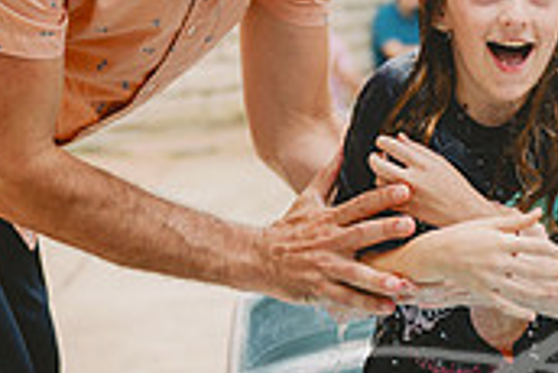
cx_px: 503
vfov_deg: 9.0
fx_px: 2358
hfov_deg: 13.4
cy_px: 109
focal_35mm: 152
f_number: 2.8
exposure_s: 1/640
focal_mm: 45
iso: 250
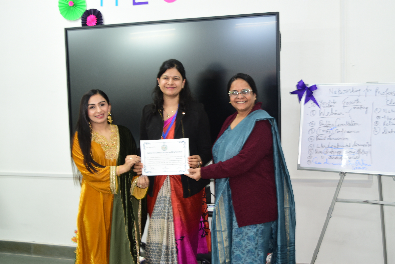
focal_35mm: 48
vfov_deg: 28.1
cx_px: 198
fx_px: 527
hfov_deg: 41.1
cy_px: 132
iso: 125
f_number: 5
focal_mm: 32
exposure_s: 1/6
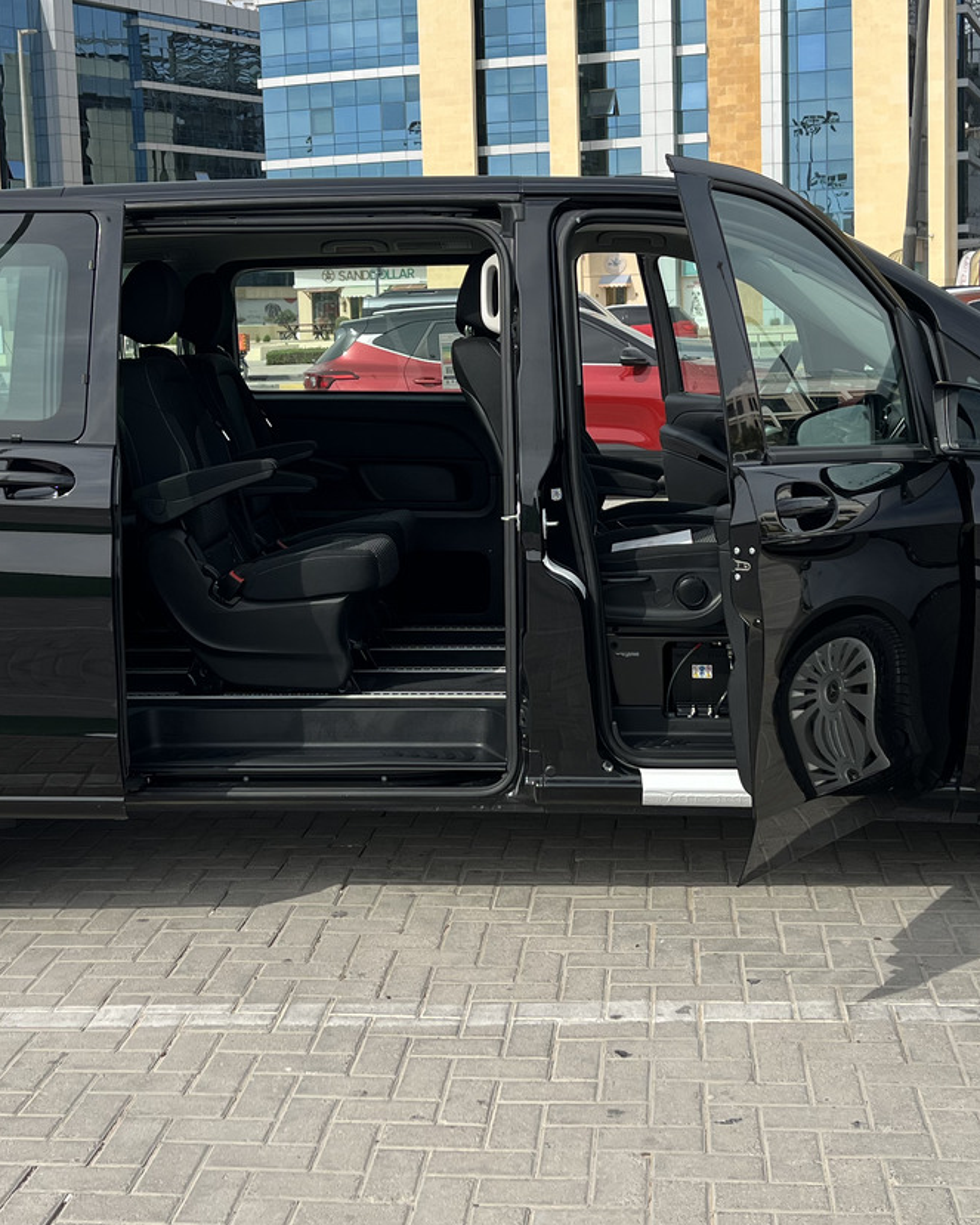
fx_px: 1777
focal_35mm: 49
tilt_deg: -4.7
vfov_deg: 37.9
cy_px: 473
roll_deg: +1.0
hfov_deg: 30.8
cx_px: 480
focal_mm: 5.7
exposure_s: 1/3968
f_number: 1.5
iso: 50
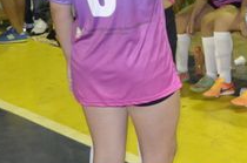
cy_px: 32
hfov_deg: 18.5
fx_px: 705
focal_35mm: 103
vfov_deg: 13.2
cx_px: 323
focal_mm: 18
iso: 3200
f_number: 3.5
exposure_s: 1/60
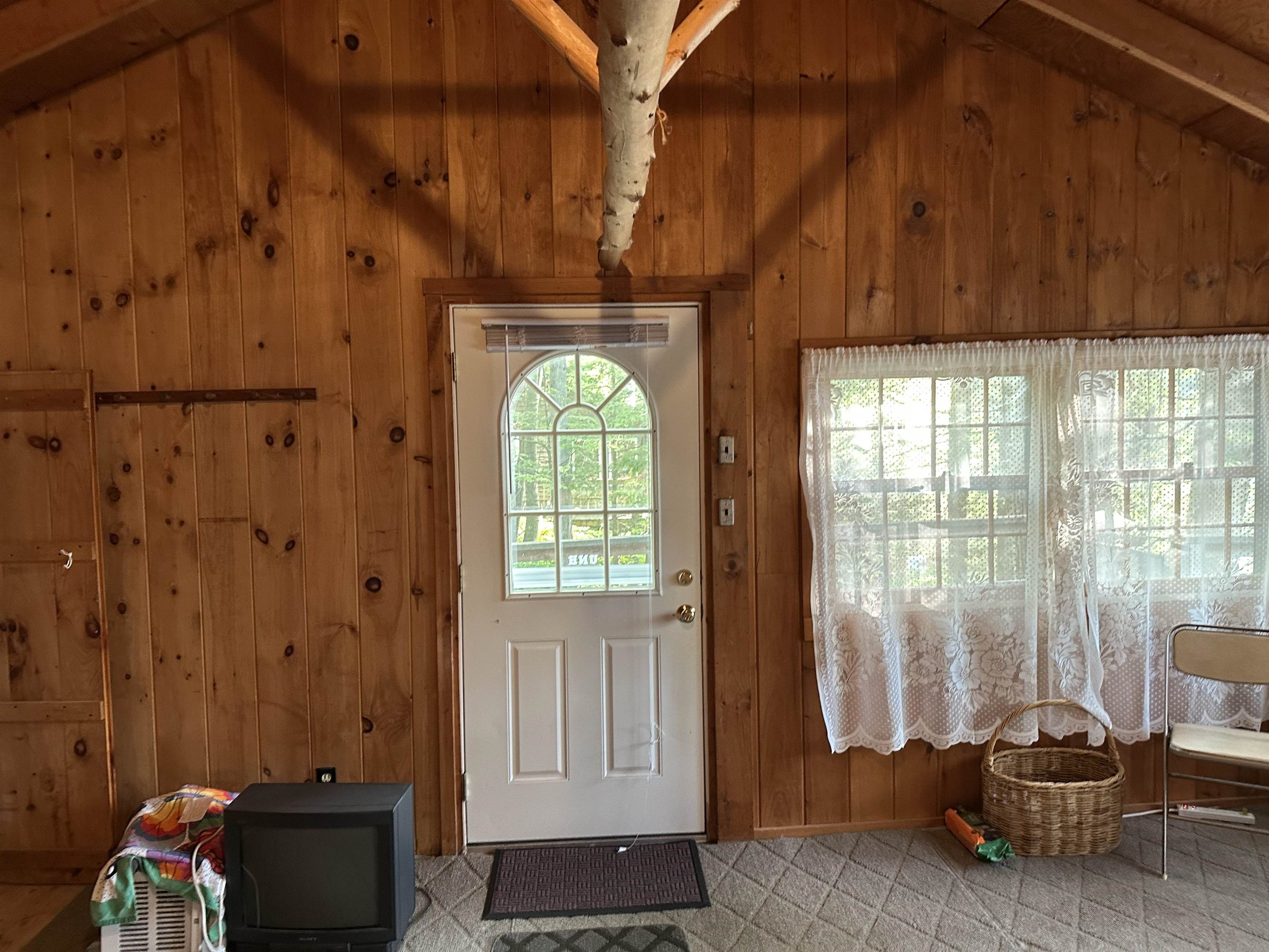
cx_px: 634
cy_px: 476
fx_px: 880
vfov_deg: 56.8
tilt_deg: -3.6
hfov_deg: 71.6
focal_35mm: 24
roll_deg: +1.3
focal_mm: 6.86
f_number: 1.78
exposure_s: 1/60
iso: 320
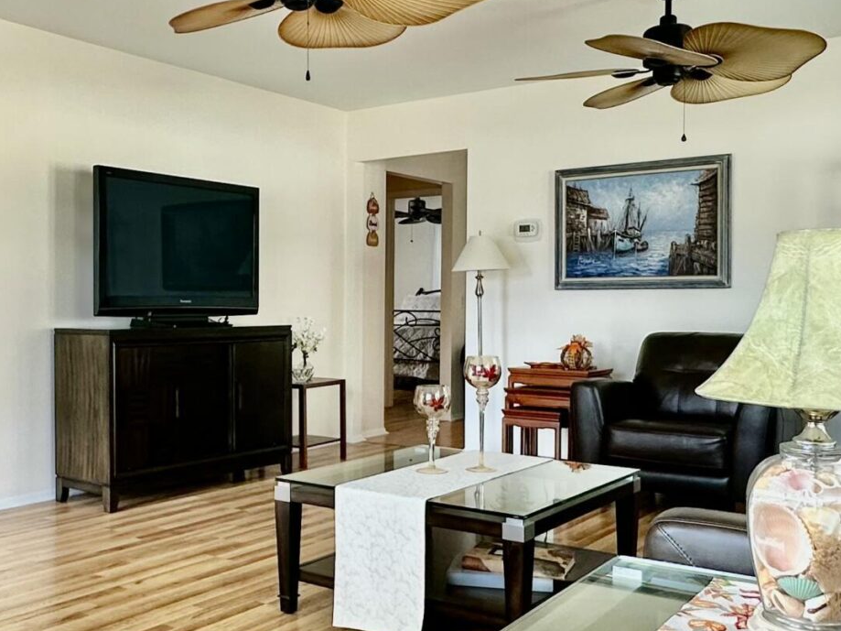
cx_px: 333
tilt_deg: -2.1
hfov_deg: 47.6
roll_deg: -0.1
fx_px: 947
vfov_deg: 36.8
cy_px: 332
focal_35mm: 39
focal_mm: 2.22
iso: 160
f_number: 2.2
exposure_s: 1/99
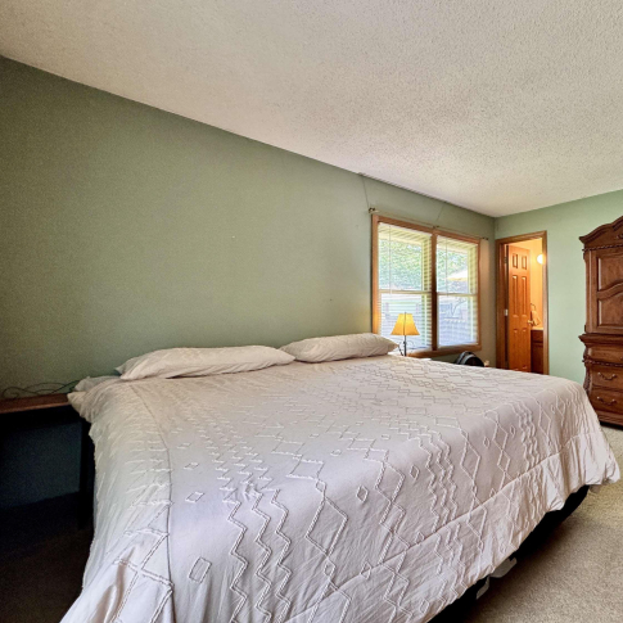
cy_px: 303
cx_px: 414
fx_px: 346
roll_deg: -0.1
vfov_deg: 83.9
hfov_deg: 81.2
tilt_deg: +0.3
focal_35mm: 17
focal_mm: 2.22
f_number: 2.2
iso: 400
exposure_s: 1/60
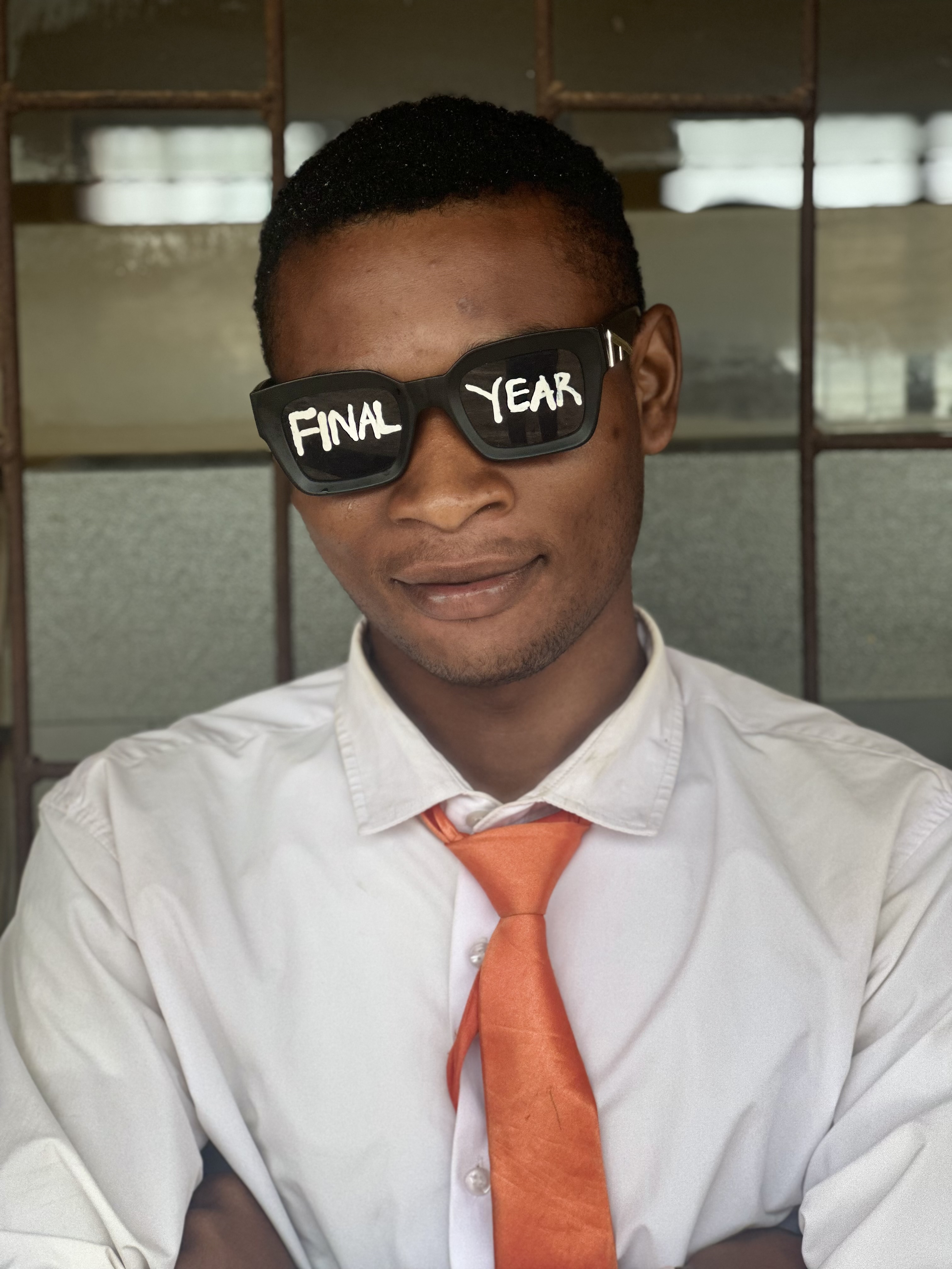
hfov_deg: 19.1
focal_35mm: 77
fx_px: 2824
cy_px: 634
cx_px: 476
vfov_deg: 25.3
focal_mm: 9
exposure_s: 1/121
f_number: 2.8
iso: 125
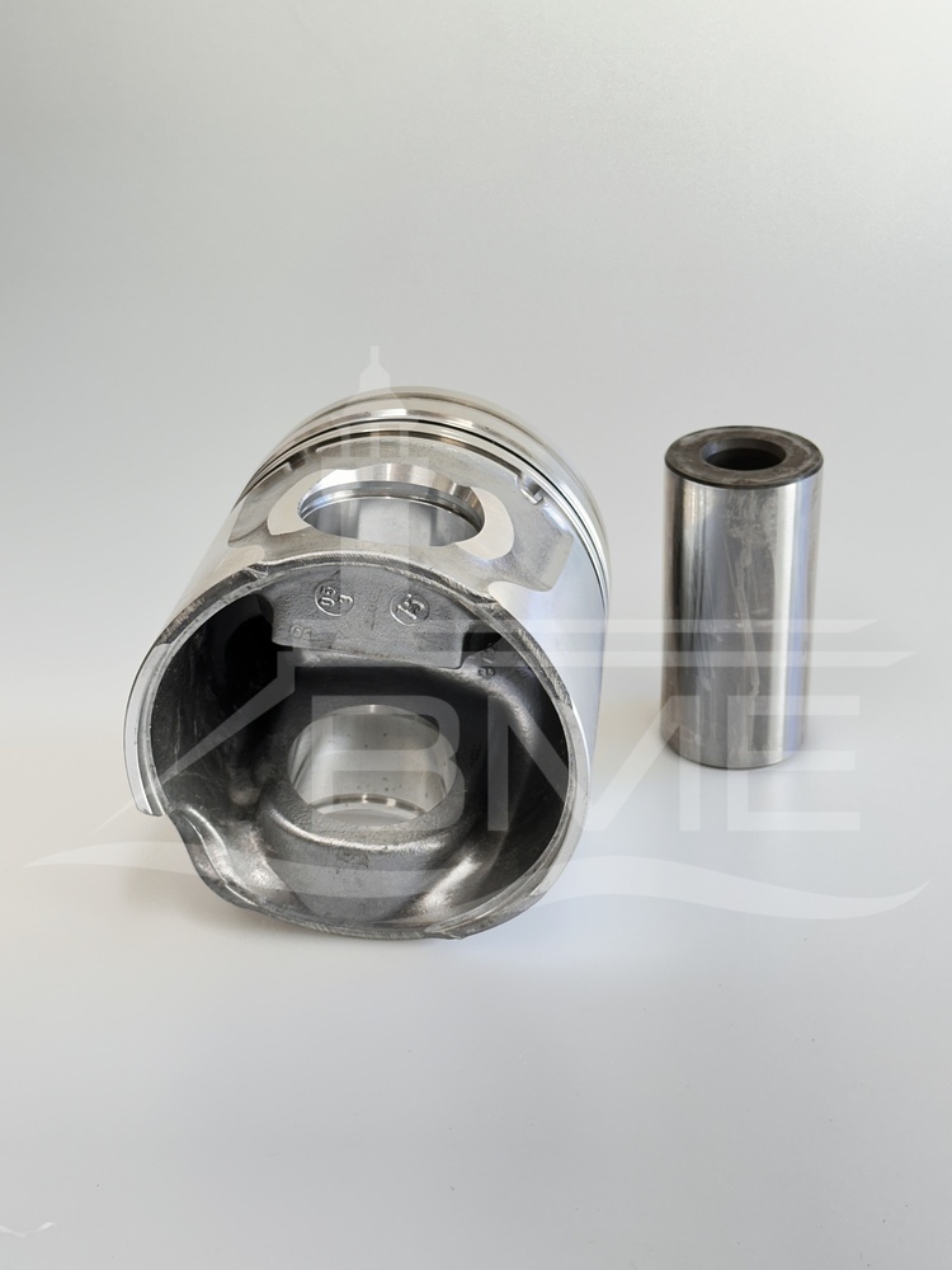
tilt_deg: -27.6
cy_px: 635
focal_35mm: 48
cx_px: 476
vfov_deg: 39.7
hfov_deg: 30.3
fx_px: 1760
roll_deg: +1.4
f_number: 1.78
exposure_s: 1/50
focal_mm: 6.86
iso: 64
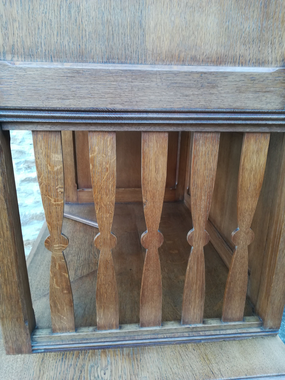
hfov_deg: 53.1
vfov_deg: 67.3
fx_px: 285
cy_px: 190
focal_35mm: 26
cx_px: 142
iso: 160
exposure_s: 1/33.3
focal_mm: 3.83
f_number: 2.2
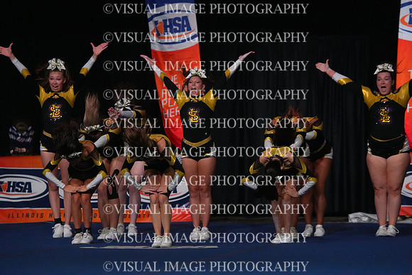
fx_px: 2518
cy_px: 138
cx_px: 206
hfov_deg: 9.4
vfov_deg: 6.2
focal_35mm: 220
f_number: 5.6
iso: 16000
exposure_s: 1/1250
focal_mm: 220
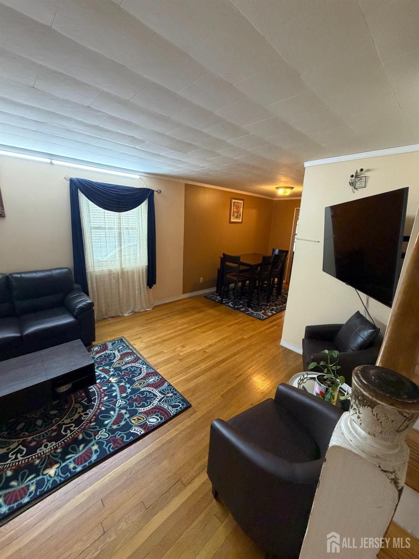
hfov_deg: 85.7
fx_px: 226
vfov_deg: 102.0
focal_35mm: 14
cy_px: 280
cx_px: 210
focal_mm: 2.22
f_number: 2.2
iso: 400
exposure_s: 1/60
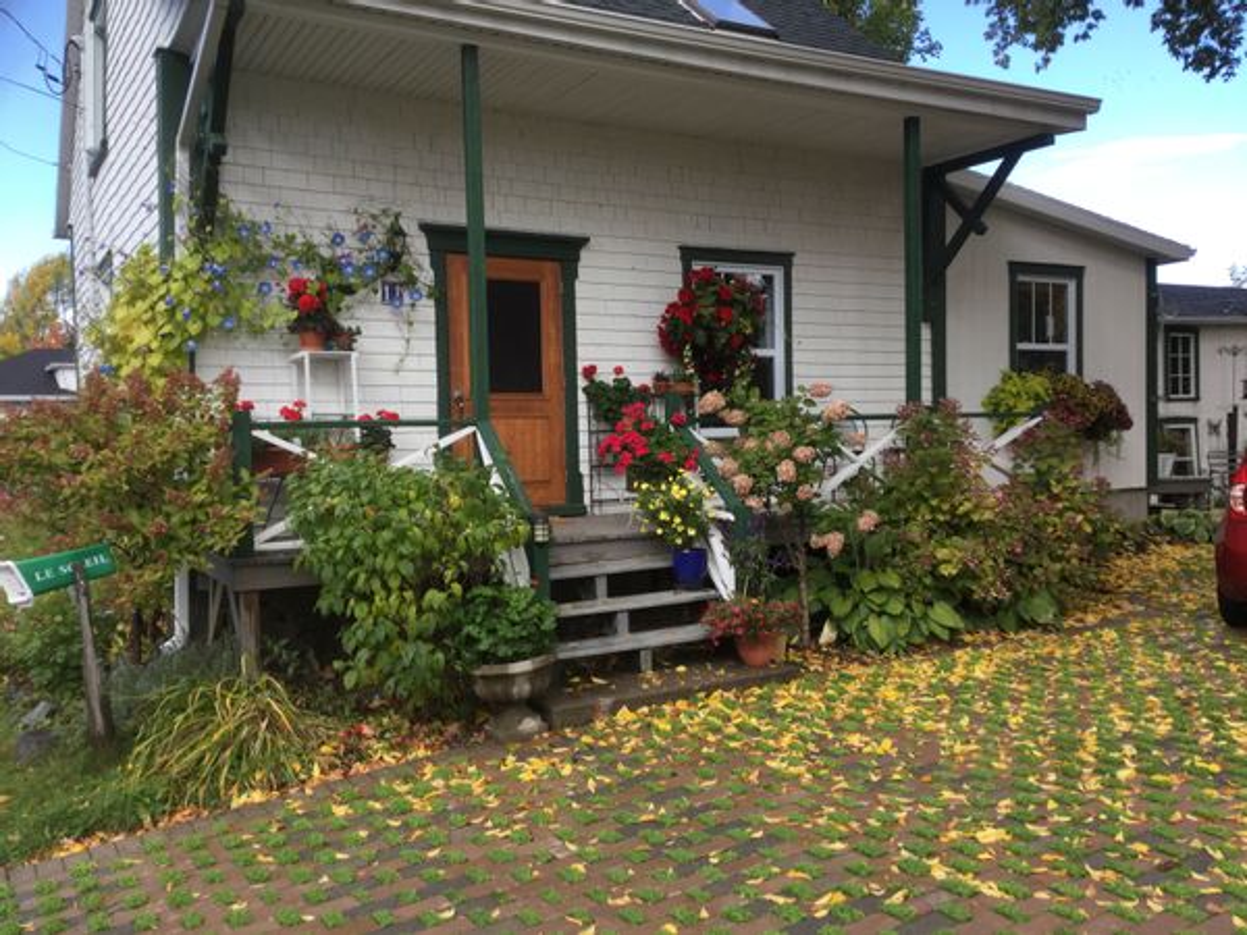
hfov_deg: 58.4
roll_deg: +1.3
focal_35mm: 31
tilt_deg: -3.3
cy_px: 468
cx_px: 624
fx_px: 1117
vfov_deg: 45.4
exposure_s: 1/364
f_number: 2.4
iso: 25
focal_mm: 3.3
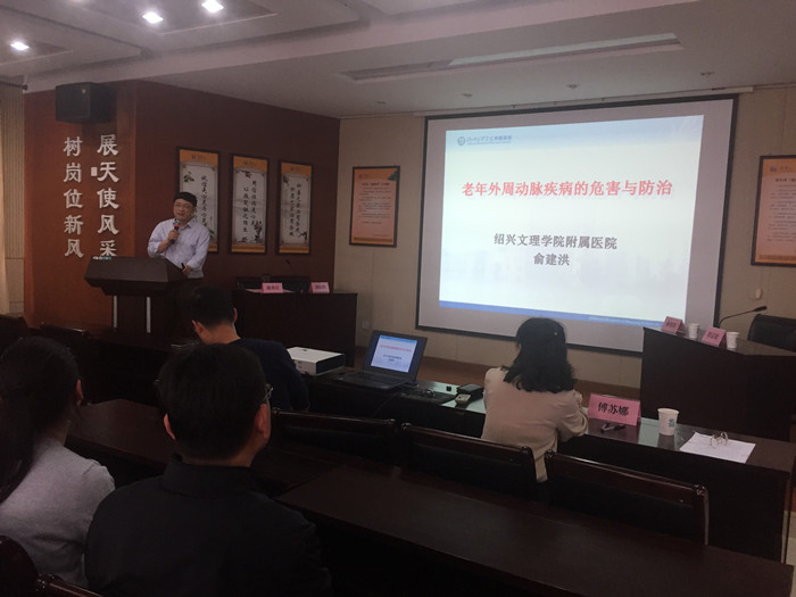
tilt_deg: -5.1
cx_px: 398
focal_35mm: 29
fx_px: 667
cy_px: 298
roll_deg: -2.5
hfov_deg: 61.7
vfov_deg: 48.2
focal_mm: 4.15
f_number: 2.2
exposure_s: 1/33
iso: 64
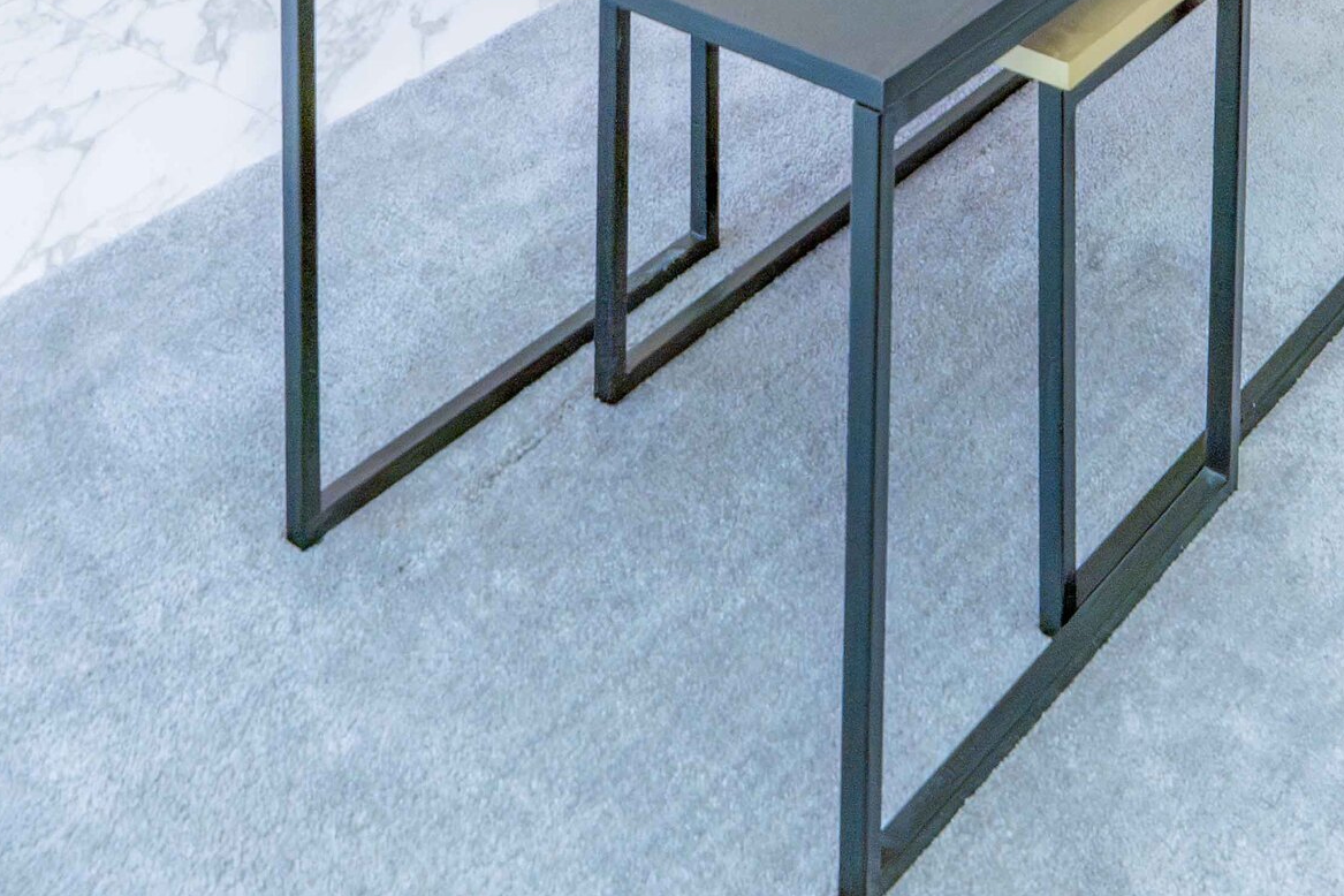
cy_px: -943
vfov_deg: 16.6
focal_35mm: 60
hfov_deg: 33.2
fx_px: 2240
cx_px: 470
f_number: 8
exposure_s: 1/200
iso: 250
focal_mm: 14
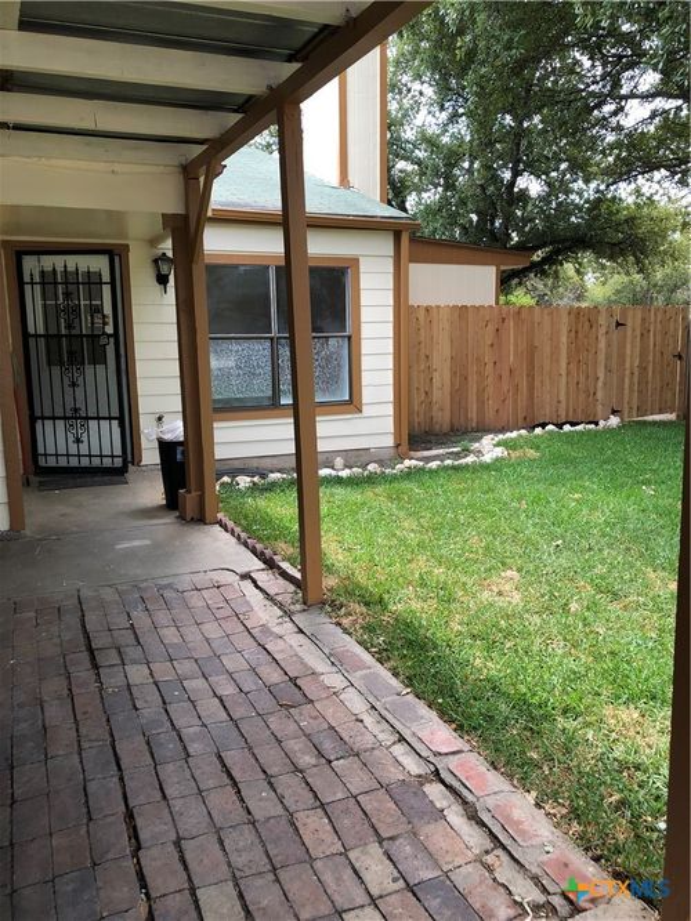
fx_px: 745
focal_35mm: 28
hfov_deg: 49.7
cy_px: 460
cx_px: 346
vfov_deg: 63.5
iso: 20
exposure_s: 1/213
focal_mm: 3.99
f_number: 1.8
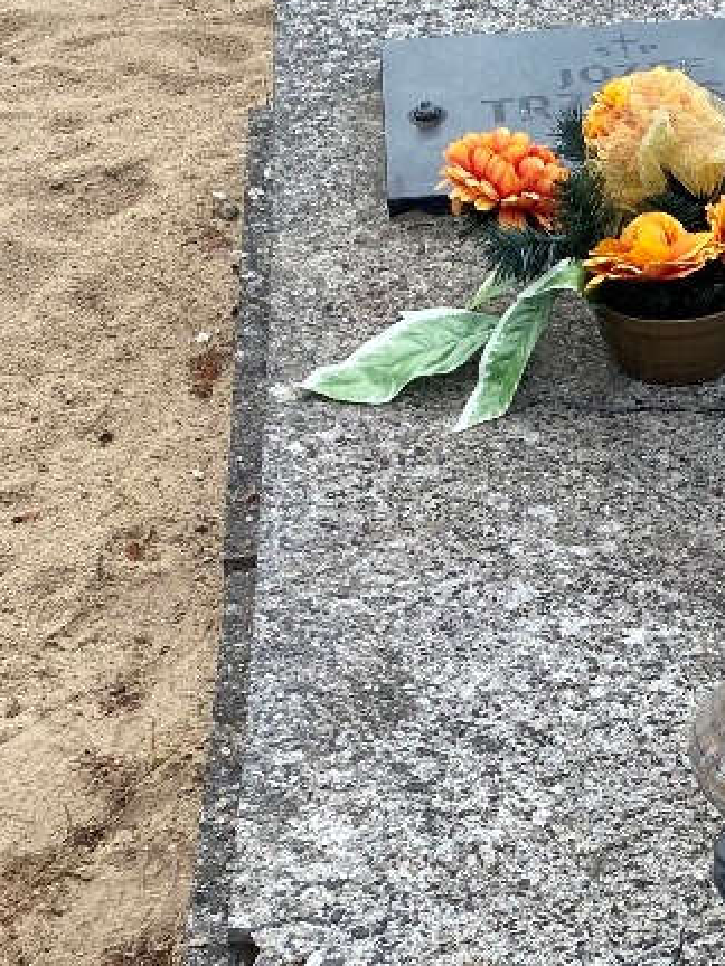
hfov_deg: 17.0
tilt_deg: -37.5
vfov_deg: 23.0
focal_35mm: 85
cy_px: 614
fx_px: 2374
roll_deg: +1.1
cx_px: 734
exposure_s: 1/1258
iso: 32
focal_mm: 4.25
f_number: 1.8
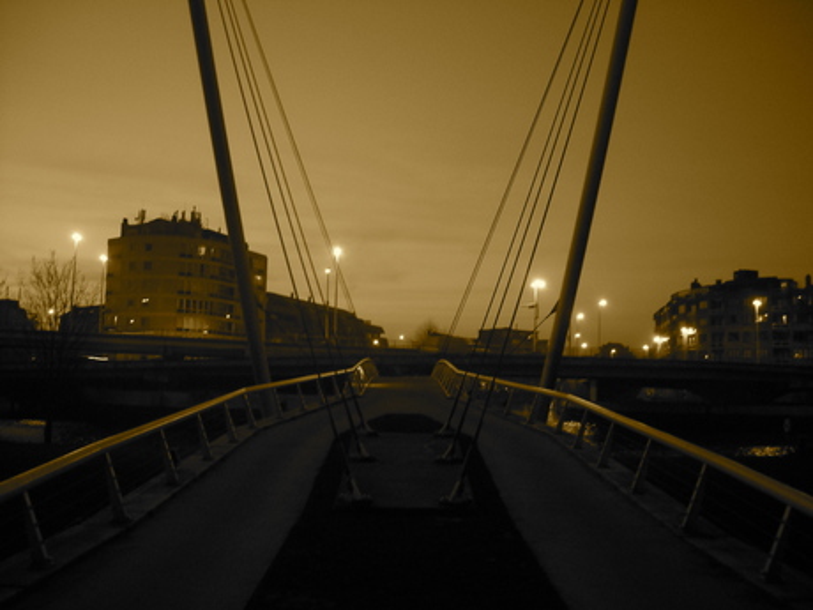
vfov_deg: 40.7
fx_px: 822
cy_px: 305
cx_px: 406
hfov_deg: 52.6
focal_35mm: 35
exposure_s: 1/8
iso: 168
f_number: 2.8
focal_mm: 5.7
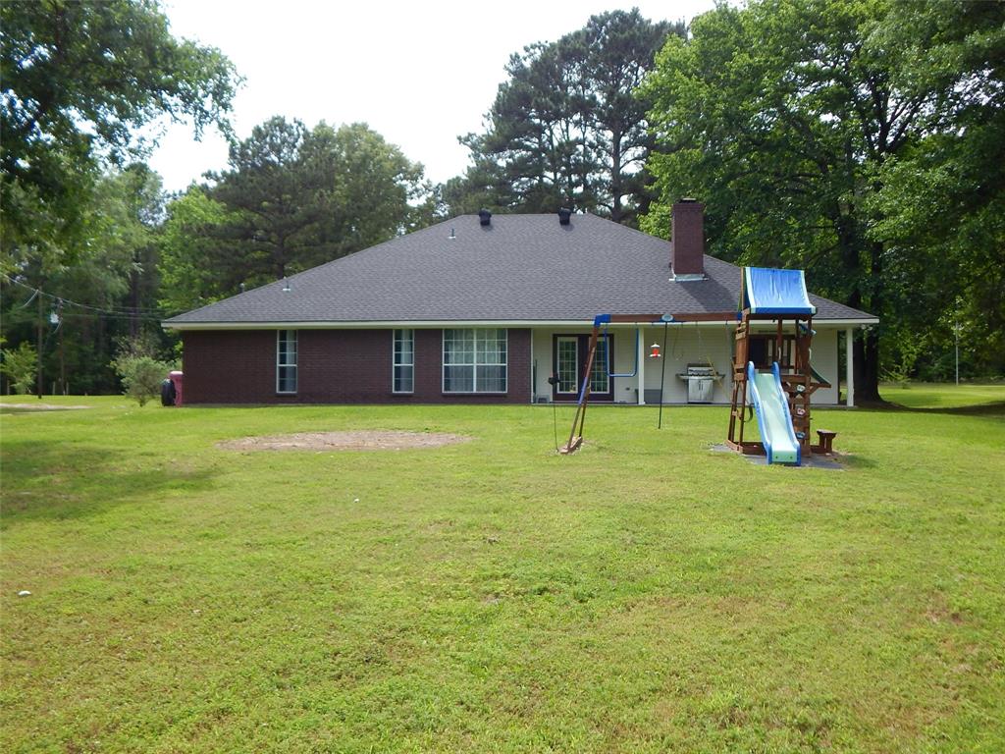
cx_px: 502
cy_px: 377
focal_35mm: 31
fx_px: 900
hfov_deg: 58.4
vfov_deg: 45.4
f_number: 3.2
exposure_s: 1/800
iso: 125
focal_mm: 5.6
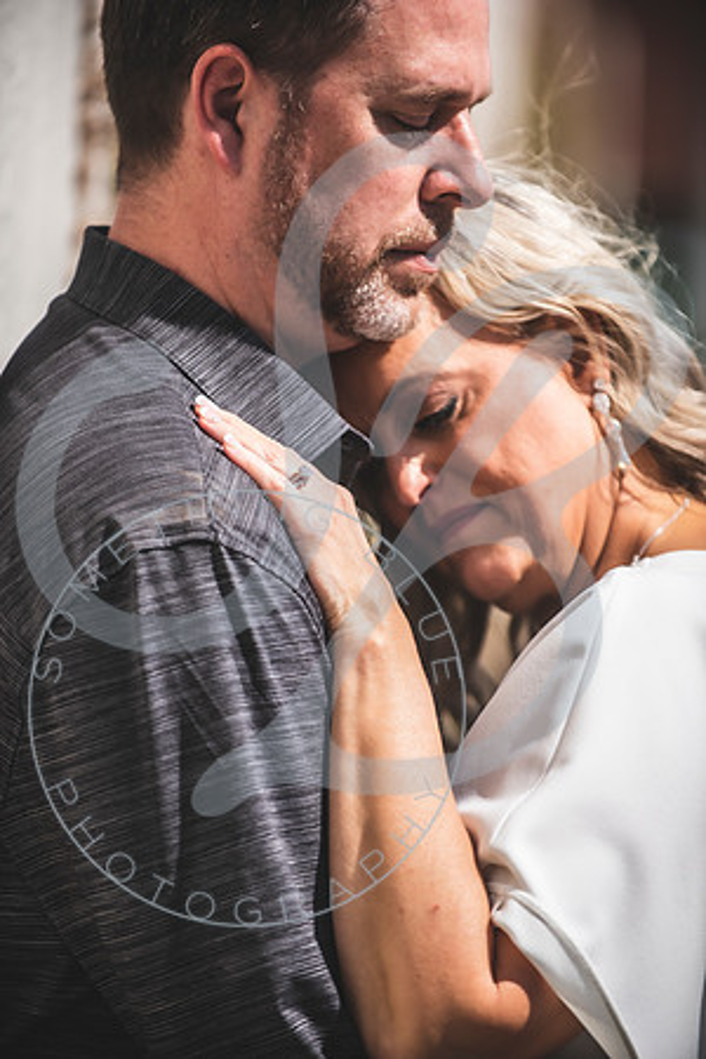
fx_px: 5883
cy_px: 530
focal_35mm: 200
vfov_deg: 10.3
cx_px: 353
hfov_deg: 6.9
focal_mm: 200
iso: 100
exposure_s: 1/3200
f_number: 2.8
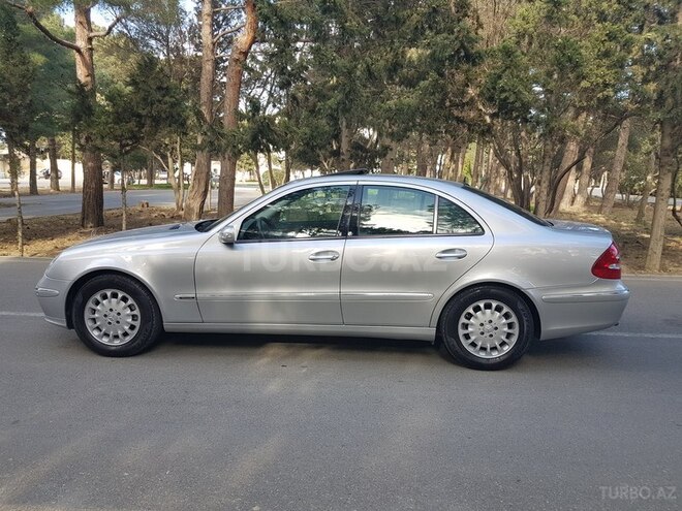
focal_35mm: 26
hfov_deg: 67.3
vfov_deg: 53.1
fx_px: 512
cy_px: 256
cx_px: 341
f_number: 1.7
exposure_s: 1/277
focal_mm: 4.2
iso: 40
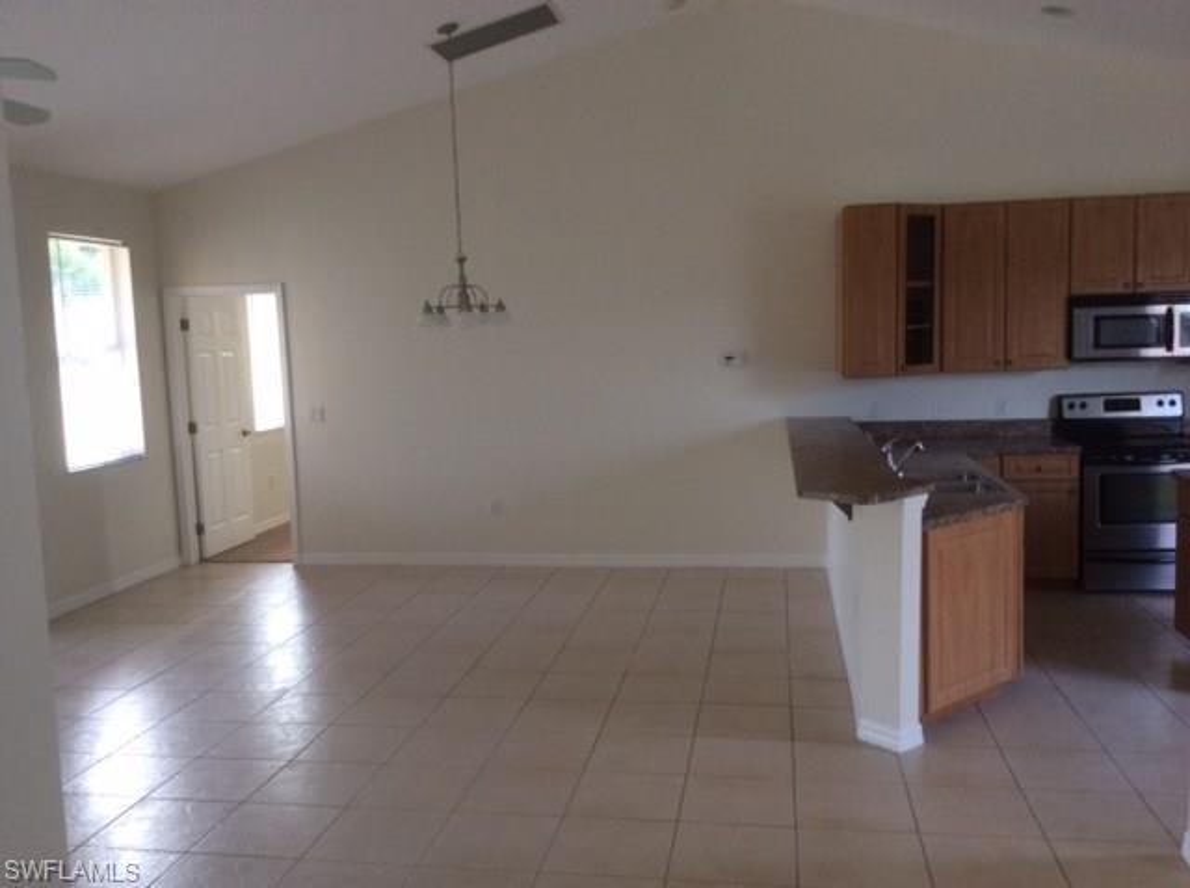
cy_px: 444
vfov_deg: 42.8
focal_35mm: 33
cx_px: 595
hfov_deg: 55.4
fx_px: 1133
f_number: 2.4
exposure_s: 1/24
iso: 80
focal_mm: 3.3
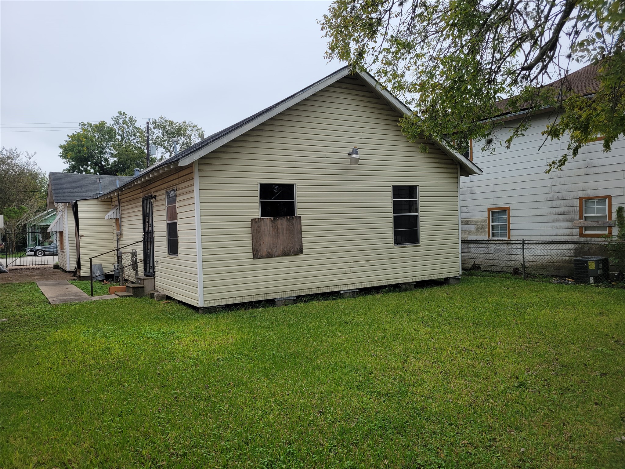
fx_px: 469
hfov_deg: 67.3
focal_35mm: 26
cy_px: 234
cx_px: 312
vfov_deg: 53.1
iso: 40
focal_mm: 5.4
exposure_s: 1/519
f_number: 1.8
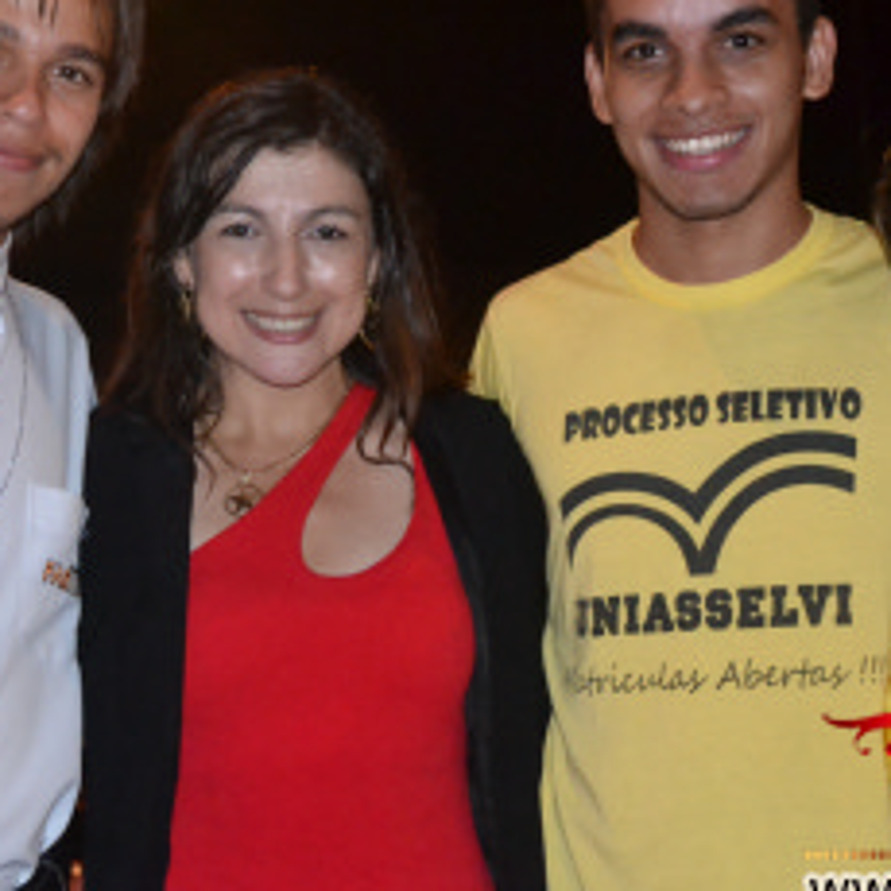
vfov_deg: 17.9
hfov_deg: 17.9
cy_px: 327
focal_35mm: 97
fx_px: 2822
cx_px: 387
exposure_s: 1/60
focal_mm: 35
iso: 3200
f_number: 4.2
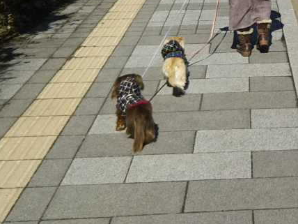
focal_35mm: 80
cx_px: 317
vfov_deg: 17.3
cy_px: -66
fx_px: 689
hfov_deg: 23.1
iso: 25
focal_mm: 4
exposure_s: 1/1502
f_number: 2.2
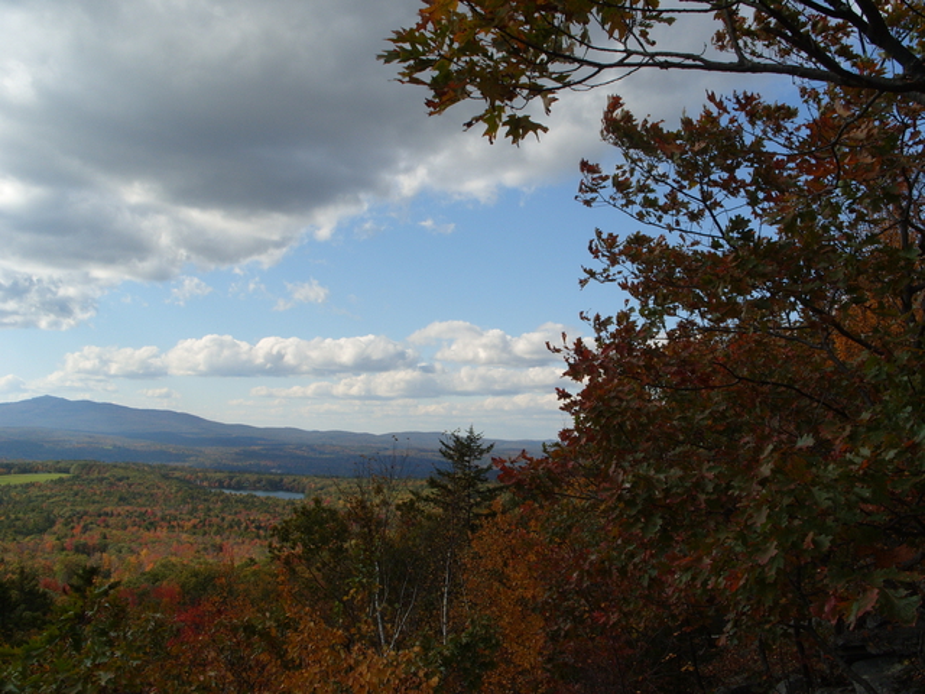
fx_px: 935
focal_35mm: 35
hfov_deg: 52.6
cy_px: 347
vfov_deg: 40.7
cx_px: 462
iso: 80
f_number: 7.4
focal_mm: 7.8
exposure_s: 1/500
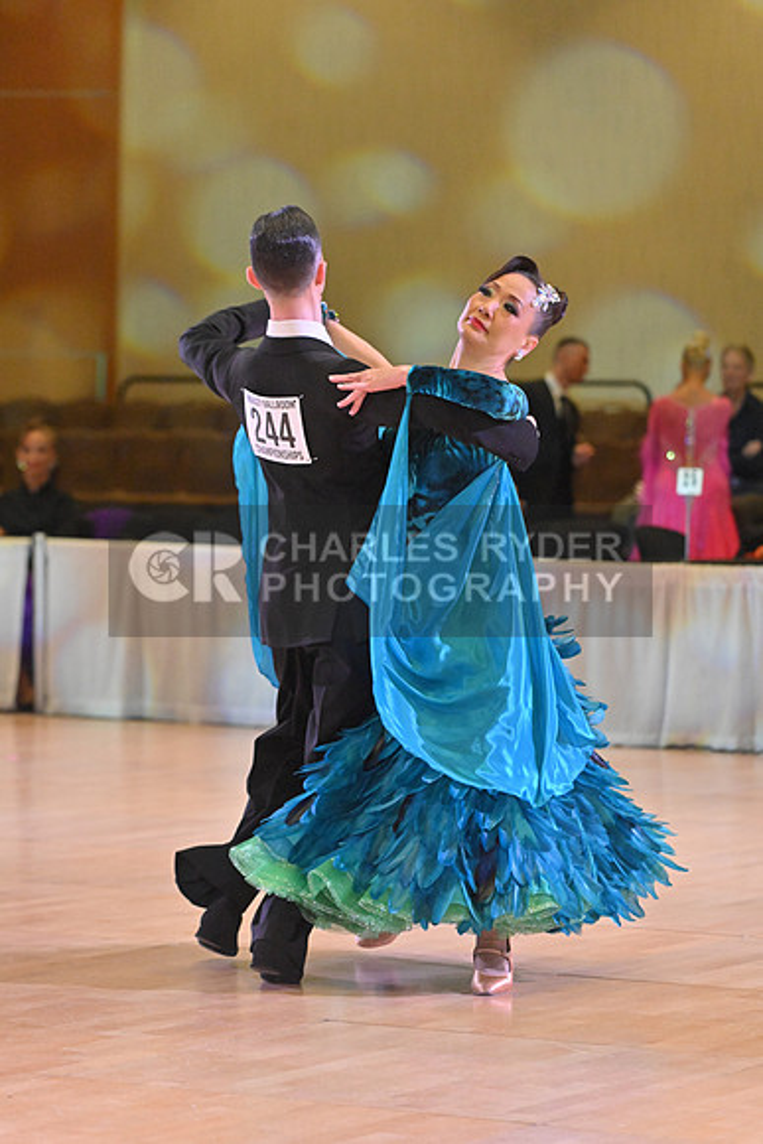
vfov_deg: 15.2
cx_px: 382
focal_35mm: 135
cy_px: 572
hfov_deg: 10.2
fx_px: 4289
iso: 5000
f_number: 5
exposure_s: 1/400
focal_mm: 135
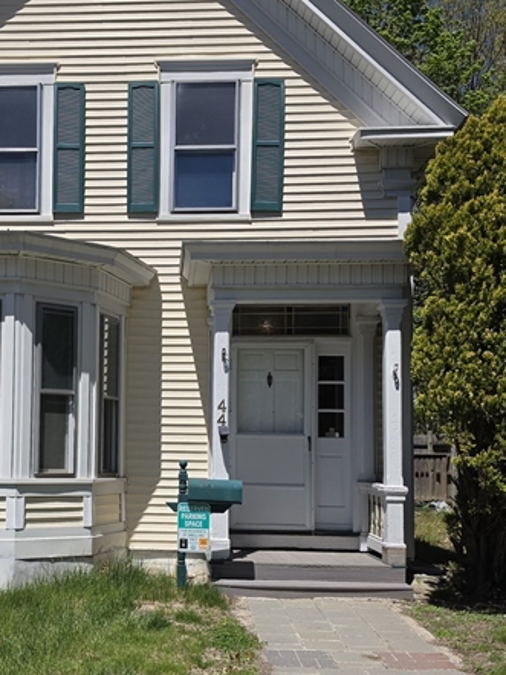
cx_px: 130
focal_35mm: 40
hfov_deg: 35.2
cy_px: 415
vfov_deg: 46.5
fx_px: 780
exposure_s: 1/1588
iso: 10
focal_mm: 6.5
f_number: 1.4
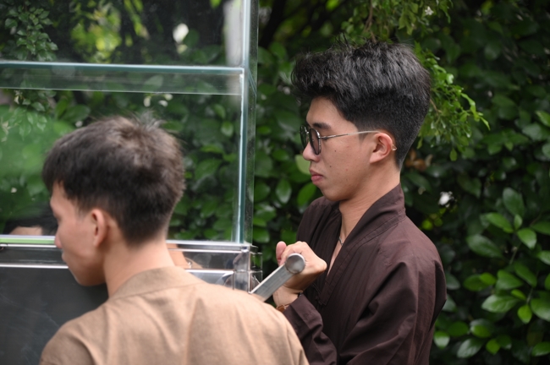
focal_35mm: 120
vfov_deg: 11.4
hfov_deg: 17.1
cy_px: 182
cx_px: 275
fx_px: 1831
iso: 400
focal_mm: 120
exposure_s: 1/250
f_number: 4
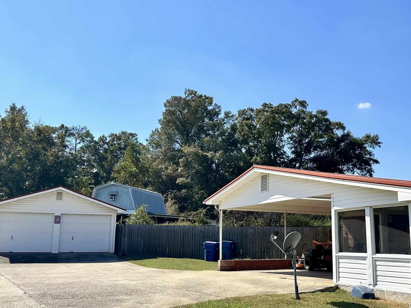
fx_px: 451
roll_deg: +0.0
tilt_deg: +10.7
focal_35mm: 38
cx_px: 246
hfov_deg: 48.7
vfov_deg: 37.6
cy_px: 176
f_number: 1.78
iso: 80
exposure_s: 1/5848
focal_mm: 6.86
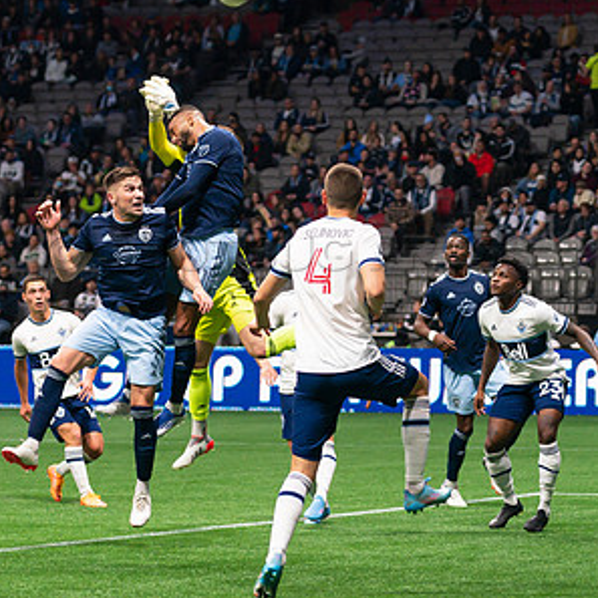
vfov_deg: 8.6
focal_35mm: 203
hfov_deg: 8.6
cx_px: 209
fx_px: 3968
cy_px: 211
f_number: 4
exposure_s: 1/800
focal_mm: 98
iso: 1250
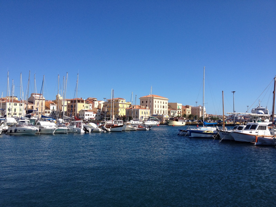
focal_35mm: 35
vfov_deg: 40.7
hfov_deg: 52.6
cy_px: 104
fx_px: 279
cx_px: 138
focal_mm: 4.28
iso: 64
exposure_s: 1/1727
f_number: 2.4
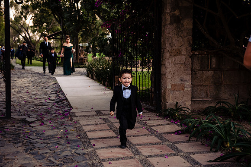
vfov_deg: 24.6
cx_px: 126
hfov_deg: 36.2
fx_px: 384
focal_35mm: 55
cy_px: 84
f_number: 4.5
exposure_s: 1/200
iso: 1600
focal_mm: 55
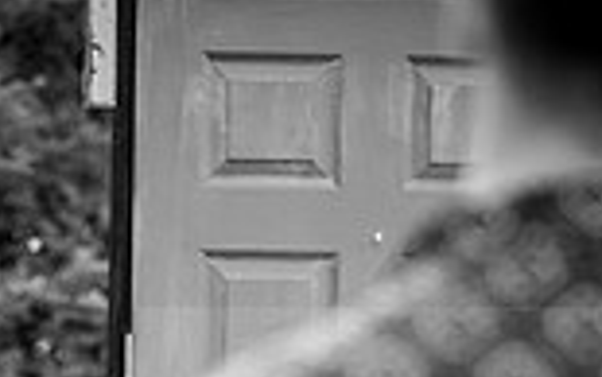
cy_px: 692
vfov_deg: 3.3
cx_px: 128
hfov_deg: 5.4
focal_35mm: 391
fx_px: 6417
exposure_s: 1/100
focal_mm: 91
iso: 125
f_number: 2.8
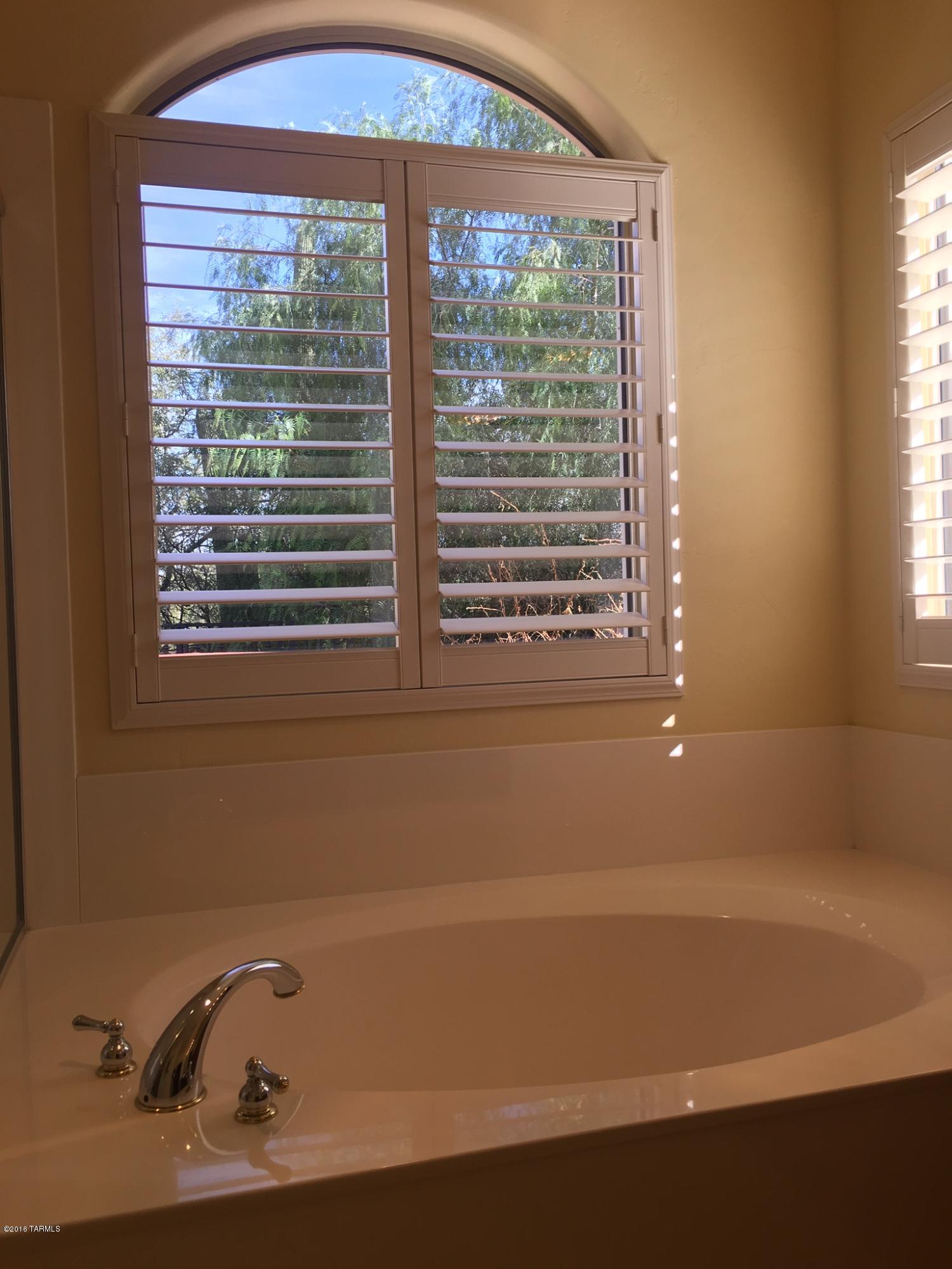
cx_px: 476
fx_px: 1063
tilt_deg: -2.7
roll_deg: +2.7
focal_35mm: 29
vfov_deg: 61.7
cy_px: 634
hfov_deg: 48.2
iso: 25
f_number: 2.2
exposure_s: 1/148
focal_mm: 4.15
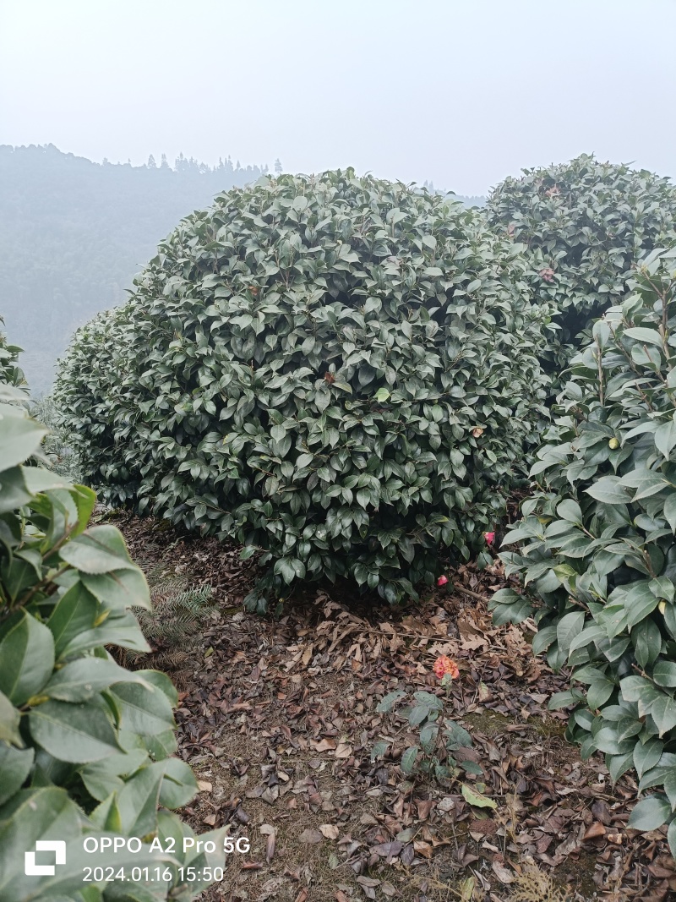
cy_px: 451
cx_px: 338
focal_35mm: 25
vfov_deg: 69.4
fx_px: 651
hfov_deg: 54.9
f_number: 1.7
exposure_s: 1/120
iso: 269
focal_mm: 4.7
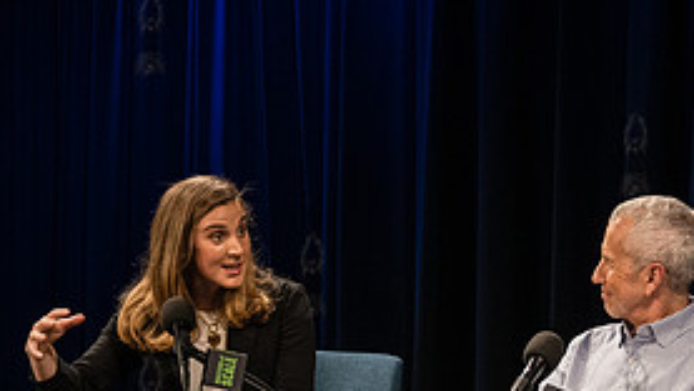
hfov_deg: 18.4
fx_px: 2098
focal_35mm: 114
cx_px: 634
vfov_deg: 10.5
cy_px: 395
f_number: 4
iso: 3200
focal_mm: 52
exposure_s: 1/320
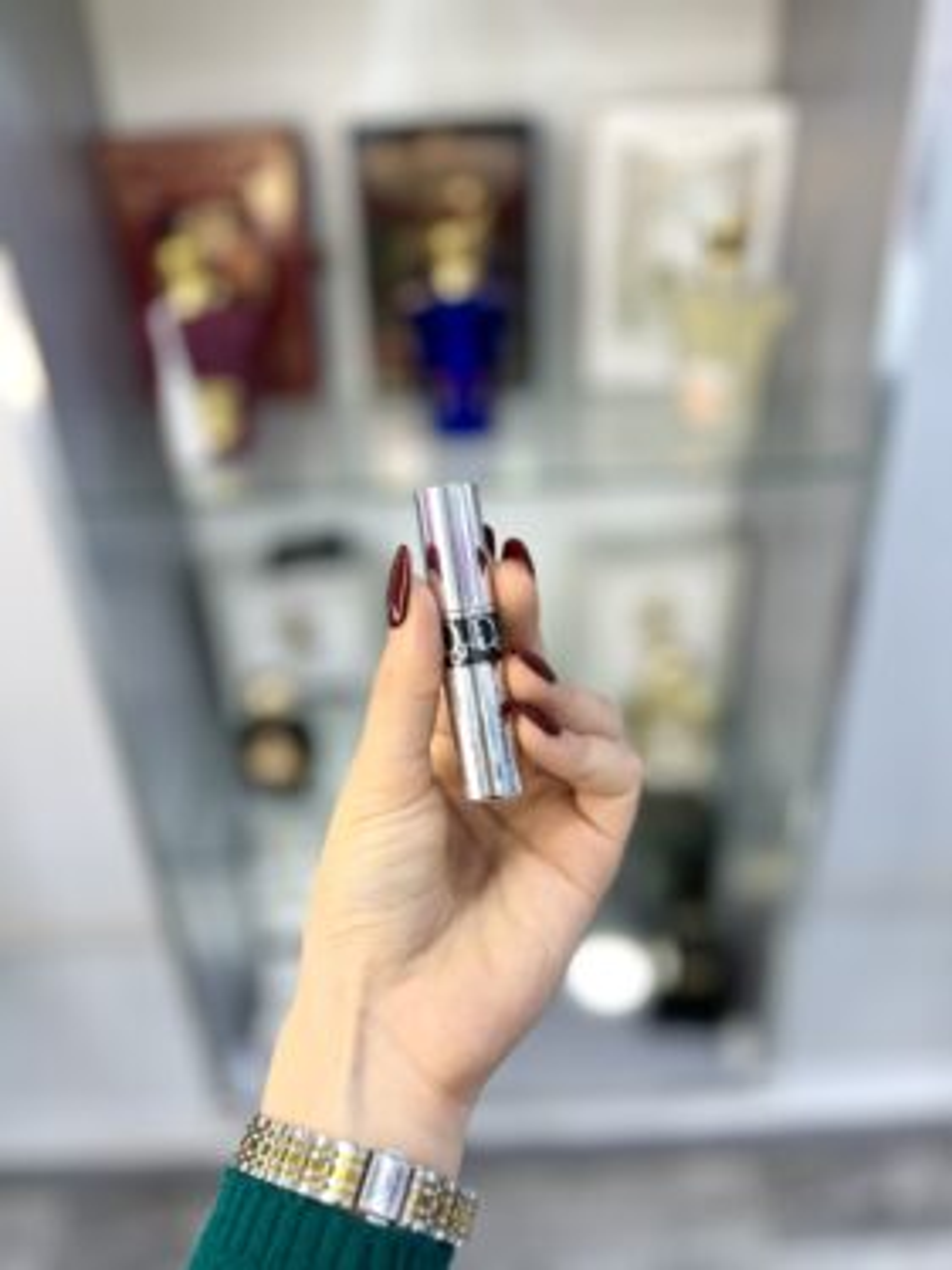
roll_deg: +4.3
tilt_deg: -31.4
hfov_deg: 53.0
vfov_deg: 67.3
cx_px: 476
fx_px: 954
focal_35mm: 26
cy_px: 635
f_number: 1.5
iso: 40
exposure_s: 1/155
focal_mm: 5.7
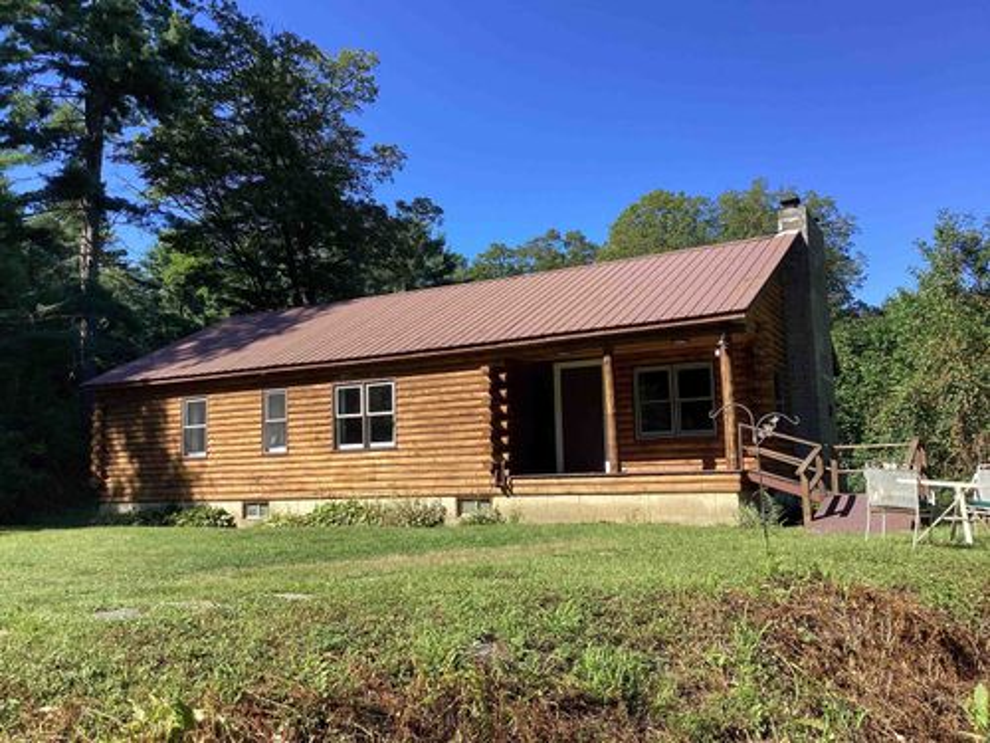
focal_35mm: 31
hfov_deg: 58.4
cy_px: 372
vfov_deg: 45.4
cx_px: 495
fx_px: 887
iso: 25
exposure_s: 1/684
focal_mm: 3.3
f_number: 2.4
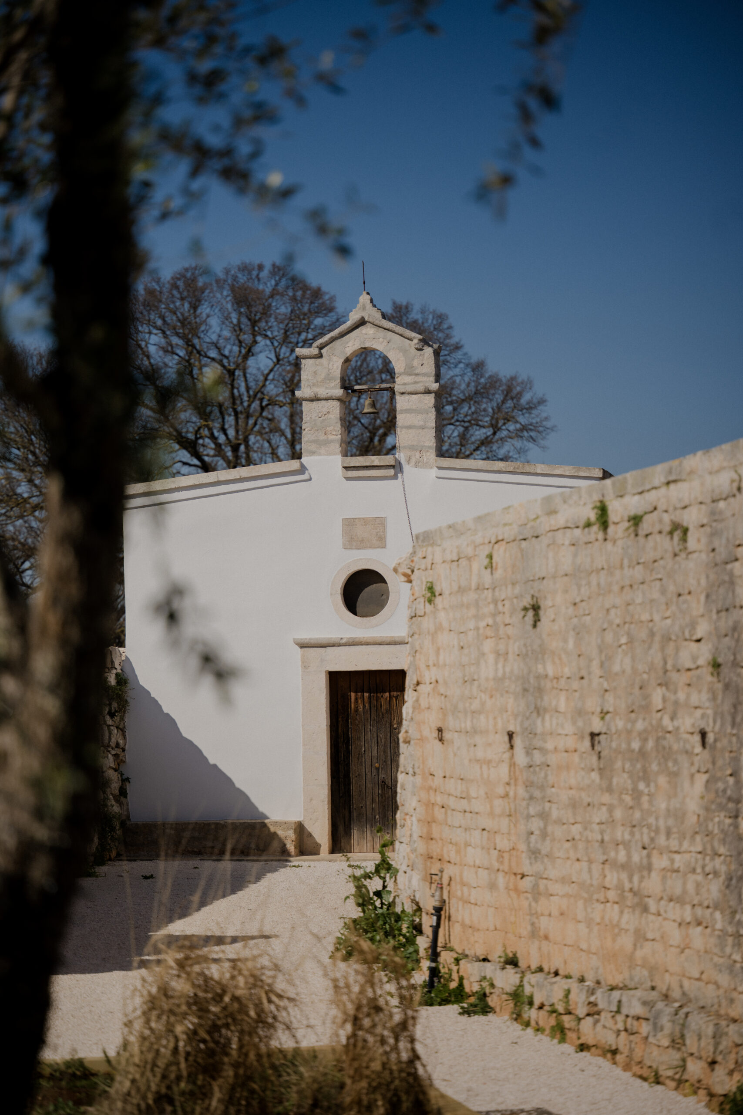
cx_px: 372
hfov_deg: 13.0
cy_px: 558
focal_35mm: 105
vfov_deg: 19.5
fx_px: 3250
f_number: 2.8
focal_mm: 105
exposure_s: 1/8000
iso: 125
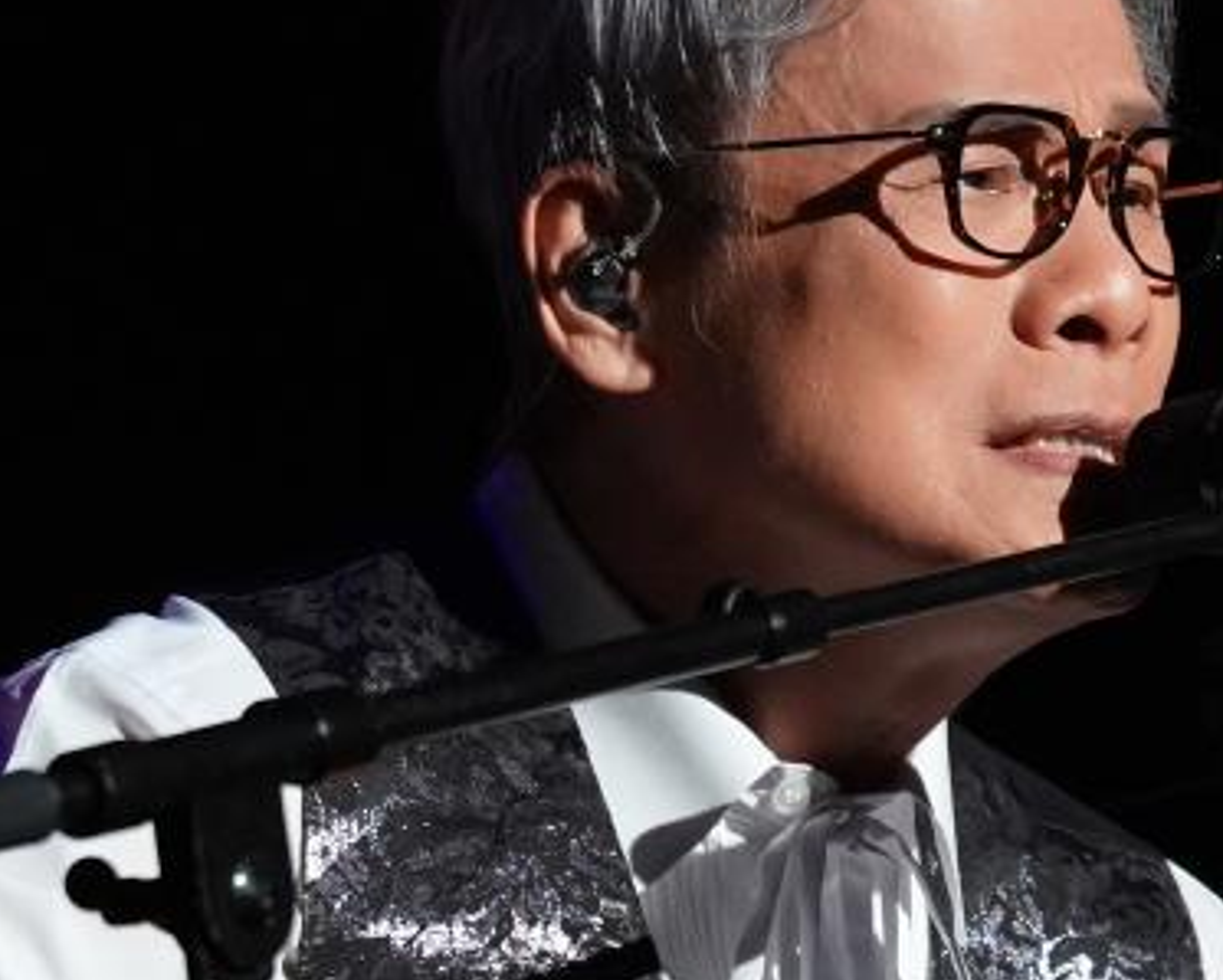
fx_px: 32747
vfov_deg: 1.7
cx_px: 1251
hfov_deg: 2.1
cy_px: 959
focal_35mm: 904
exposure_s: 1/200
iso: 2500
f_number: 4
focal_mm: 200
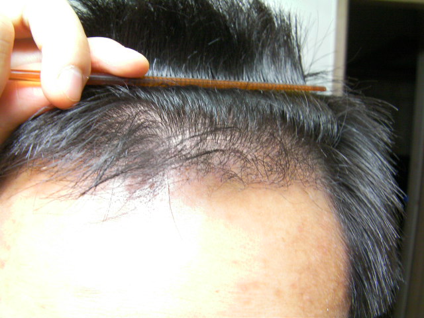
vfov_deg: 37.7
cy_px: 159
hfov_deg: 49.0
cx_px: 212
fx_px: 465
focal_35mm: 38
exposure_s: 1/11.2
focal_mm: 6.8
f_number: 3.5
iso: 200
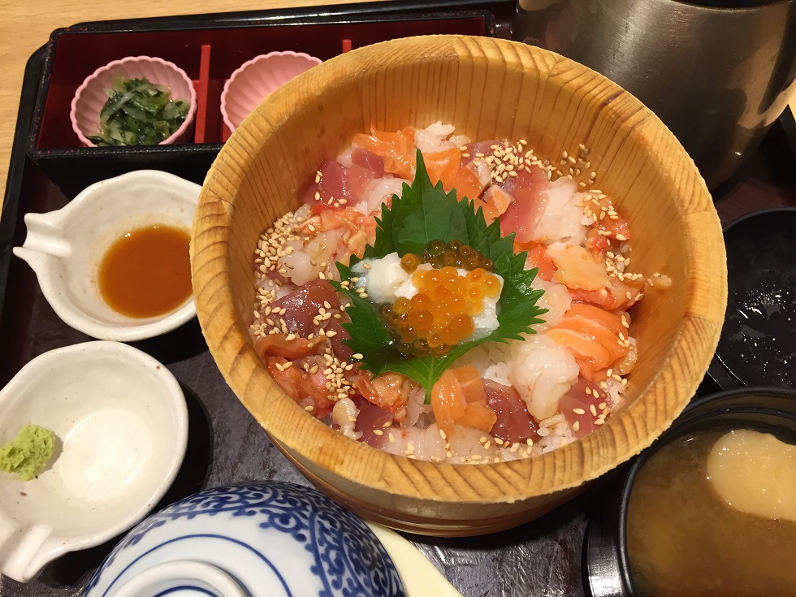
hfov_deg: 61.7
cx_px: 398
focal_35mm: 29
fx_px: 667
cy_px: 298
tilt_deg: -66.2
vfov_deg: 48.2
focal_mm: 4.15
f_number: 2.2
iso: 32
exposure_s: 1/30
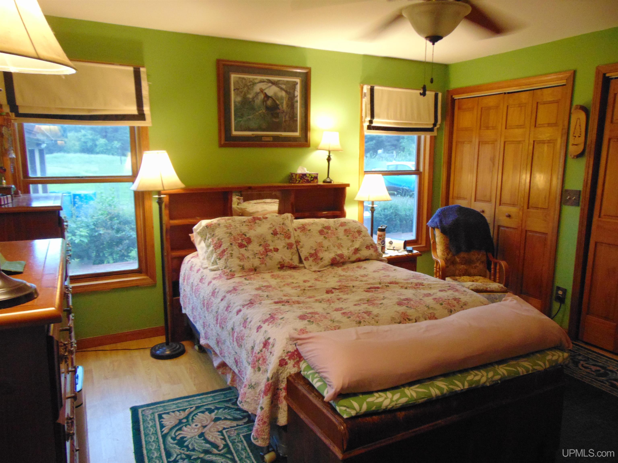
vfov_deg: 54.9
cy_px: 232
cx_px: 309
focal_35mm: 25
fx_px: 446
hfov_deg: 69.4
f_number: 3
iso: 400
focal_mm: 4.5
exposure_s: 1/20
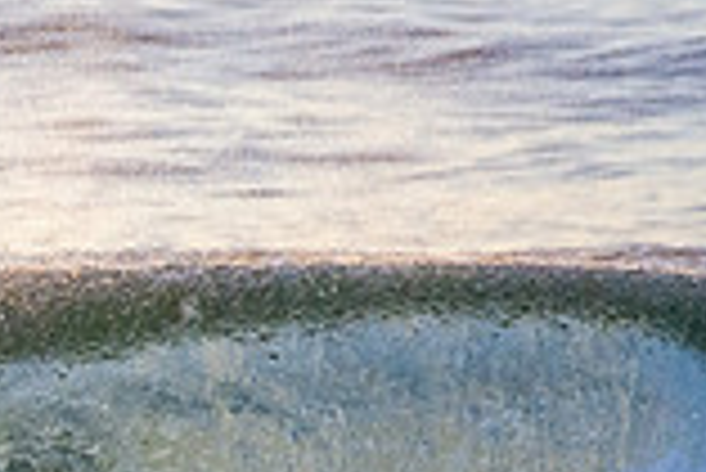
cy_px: 645
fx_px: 54470
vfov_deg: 0.5
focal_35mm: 2775
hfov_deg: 0.7
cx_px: -558
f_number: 5.6
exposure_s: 1/2000
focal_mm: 500
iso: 1400
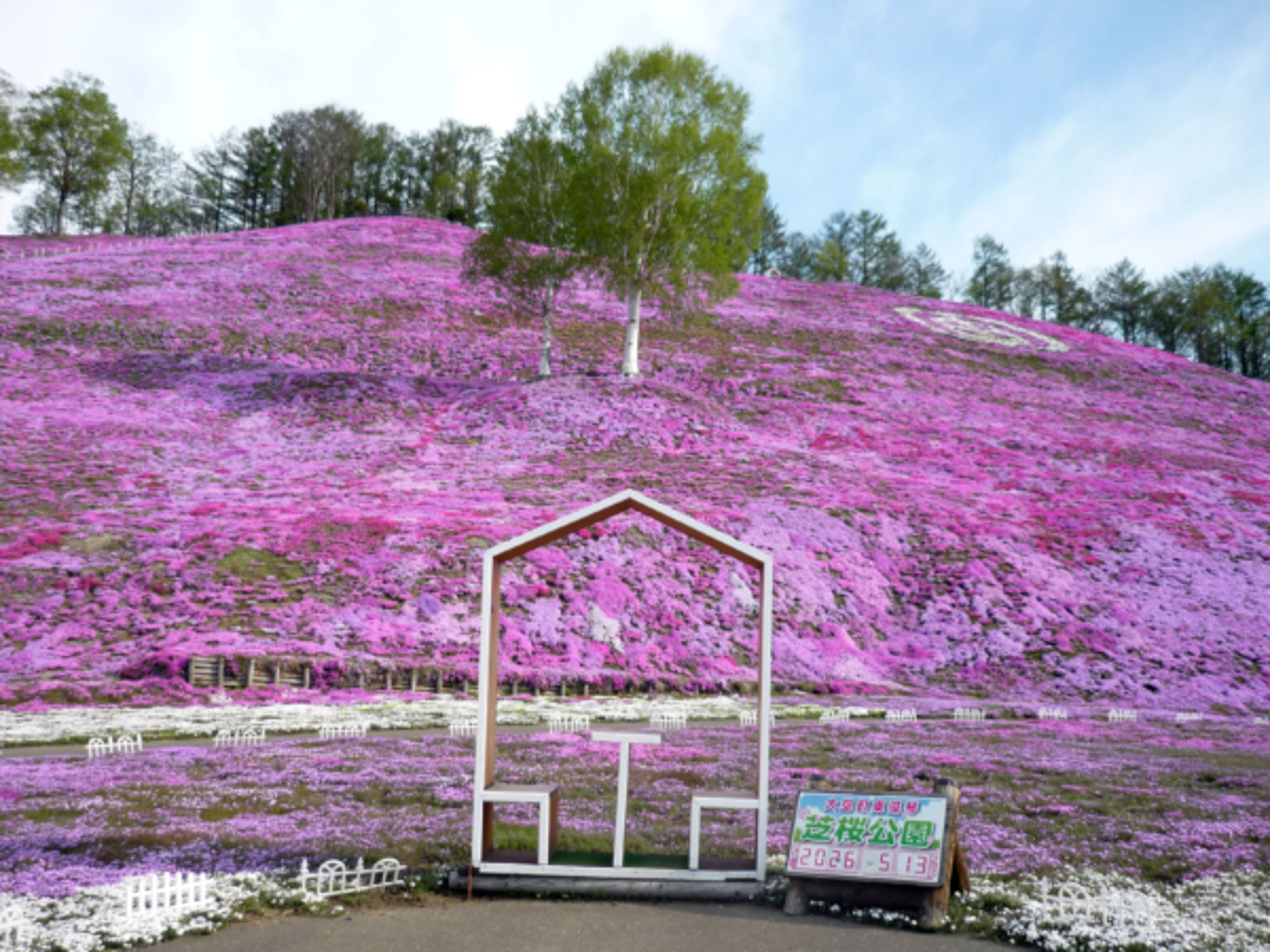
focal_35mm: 33
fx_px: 1211
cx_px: 635
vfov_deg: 42.9
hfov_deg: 55.4
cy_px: 476
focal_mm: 5.5
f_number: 2.8
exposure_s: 1/800
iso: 100
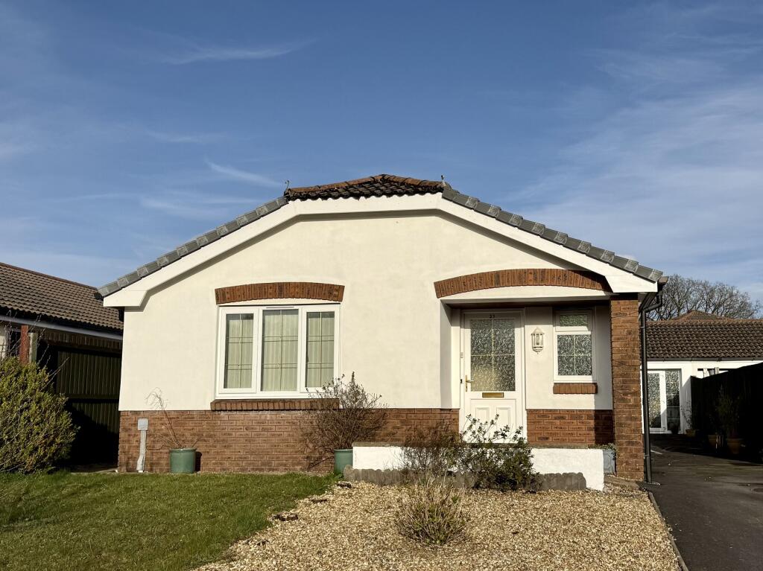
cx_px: 382
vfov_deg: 56.8
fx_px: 529
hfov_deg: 71.6
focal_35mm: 24
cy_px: 286
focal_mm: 6.76
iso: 80
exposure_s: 1/8130
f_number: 1.78
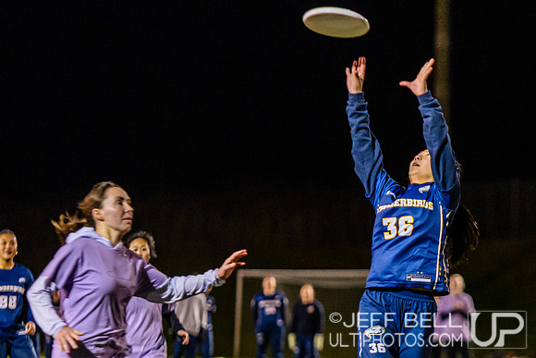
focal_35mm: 300
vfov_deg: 4.6
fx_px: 4470
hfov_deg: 6.9
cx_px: 409
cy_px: 242
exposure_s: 1/800
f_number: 2.8
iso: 4000
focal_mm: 130
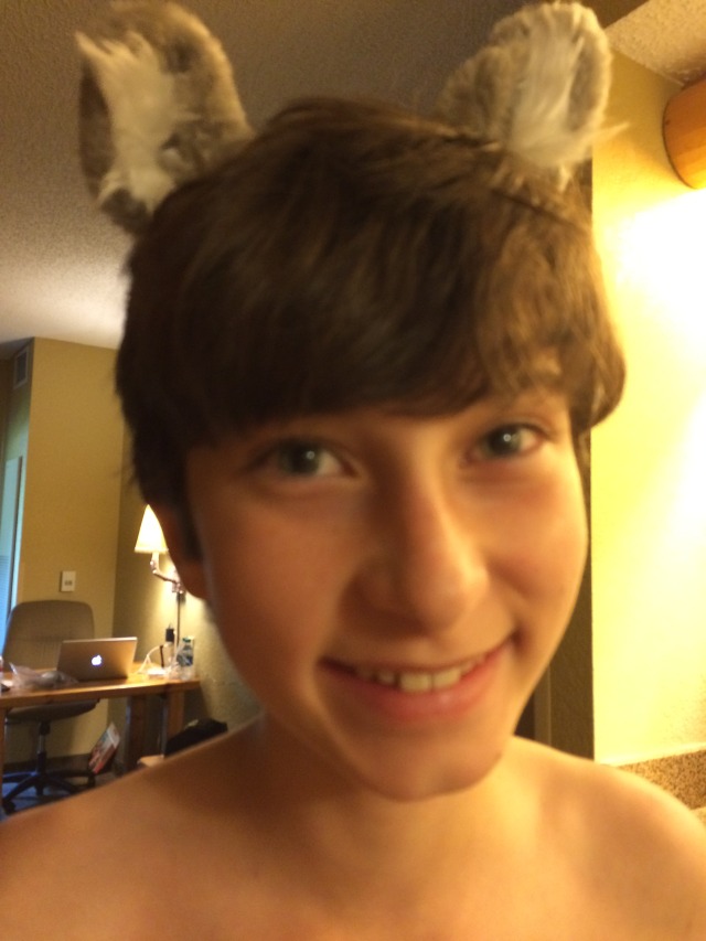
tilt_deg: +6.5
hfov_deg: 48.2
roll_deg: -1.3
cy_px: 470
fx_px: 788
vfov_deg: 61.7
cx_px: 353
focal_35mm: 29
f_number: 2.2
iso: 250
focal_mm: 4.15
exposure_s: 1/15
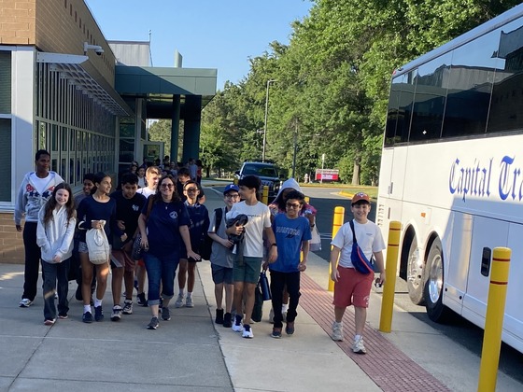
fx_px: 393
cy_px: 196
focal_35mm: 26
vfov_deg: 53.1
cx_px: 262
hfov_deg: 67.3
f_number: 1.8
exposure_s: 1/822
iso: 32
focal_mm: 4.25
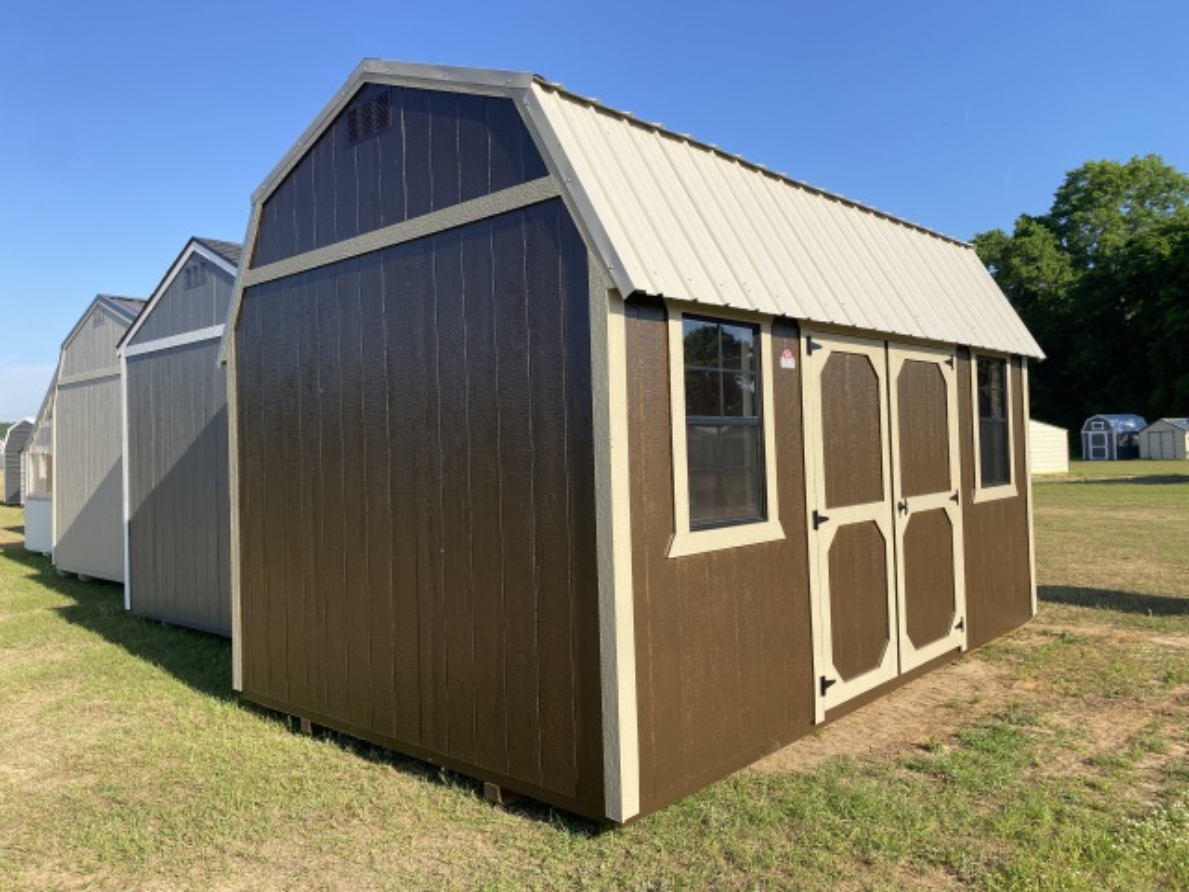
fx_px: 893
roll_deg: -0.9
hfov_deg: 67.3
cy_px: 446
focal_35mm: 26
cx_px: 594
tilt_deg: +4.6
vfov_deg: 53.1
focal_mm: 4.25
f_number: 1.8
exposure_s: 1/1779
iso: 32
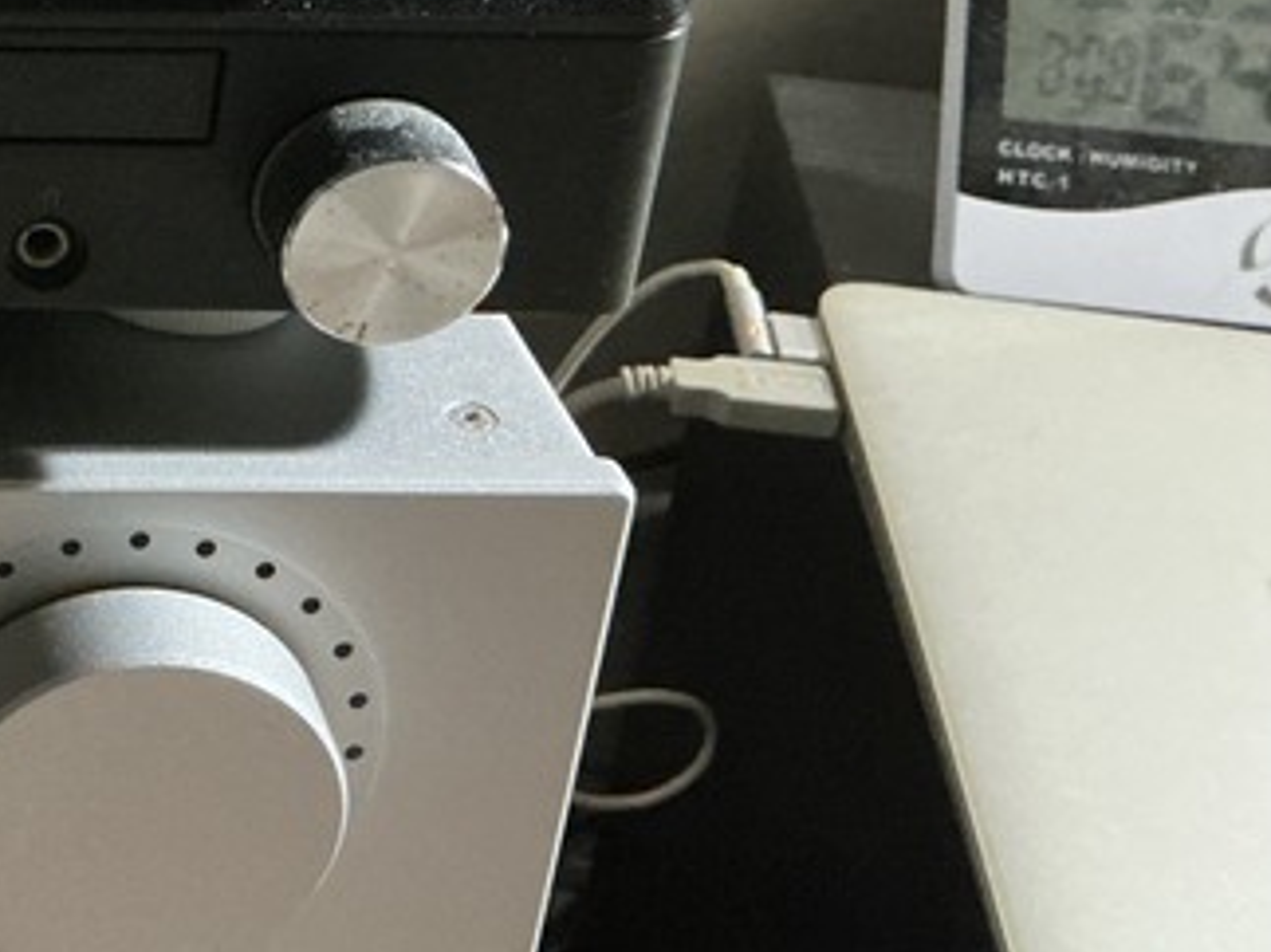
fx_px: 2569
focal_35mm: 70
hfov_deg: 25.0
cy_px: -30
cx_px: -260
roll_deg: -1.6
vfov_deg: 20.3
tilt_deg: -23.9
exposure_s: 1/30
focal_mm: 3
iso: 500
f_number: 1.8
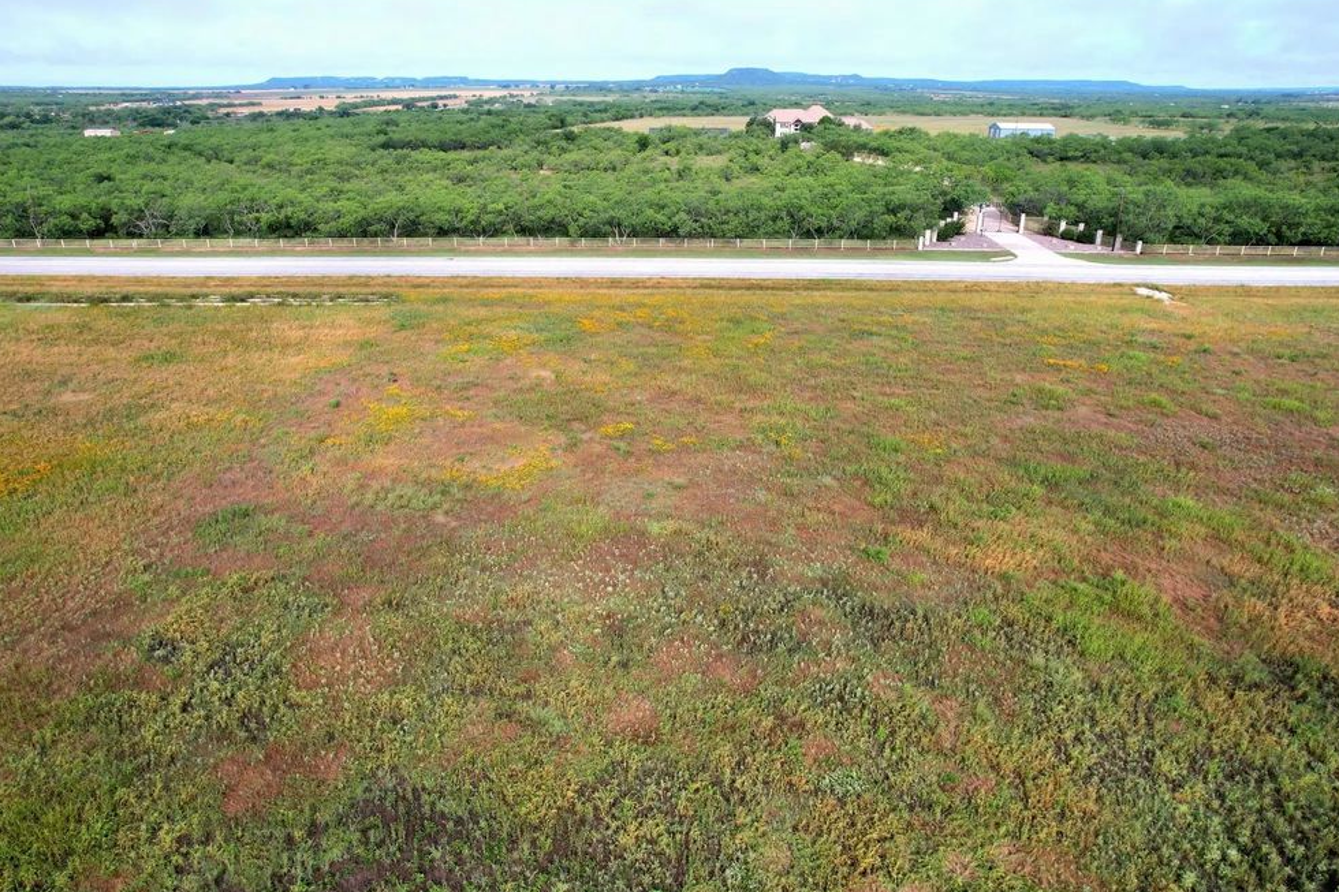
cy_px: 451
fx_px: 855
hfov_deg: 76.1
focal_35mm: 23
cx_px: 654
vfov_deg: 55.1
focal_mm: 8.38
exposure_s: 1/1250
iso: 130
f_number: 2.8
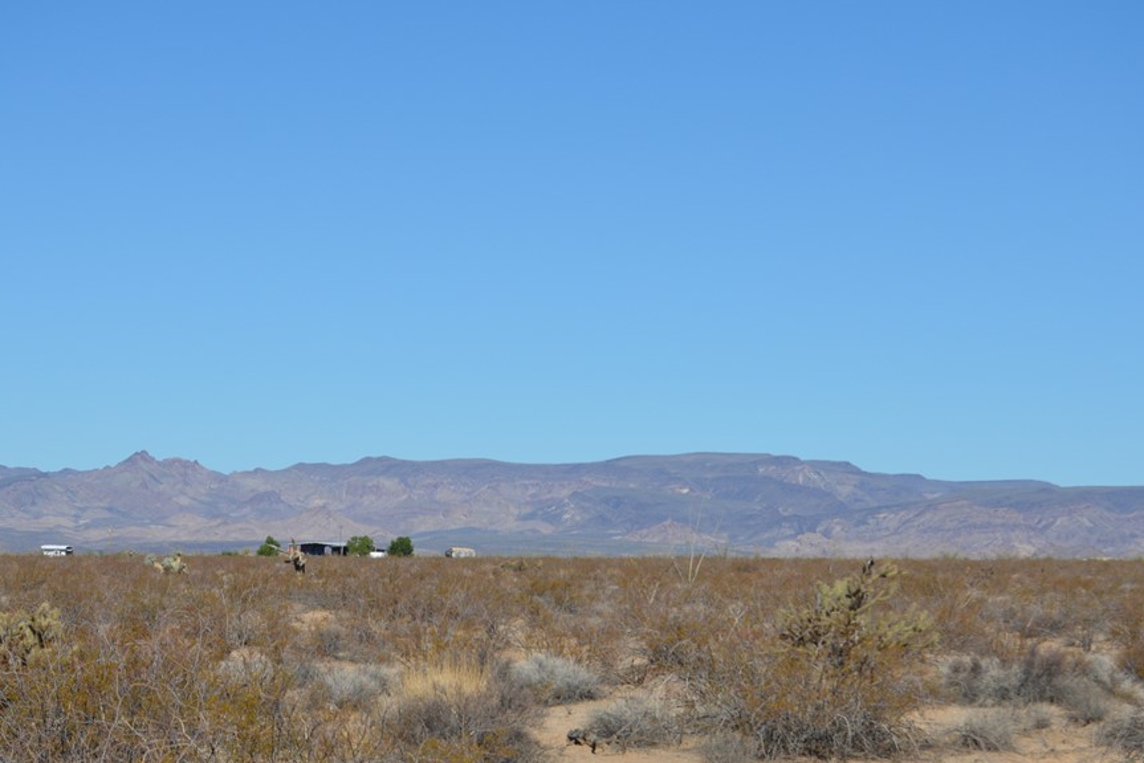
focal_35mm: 104
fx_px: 3294
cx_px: 603
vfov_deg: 13.2
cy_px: 462
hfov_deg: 19.7
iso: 400
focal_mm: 55
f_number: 8
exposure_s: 1/2000
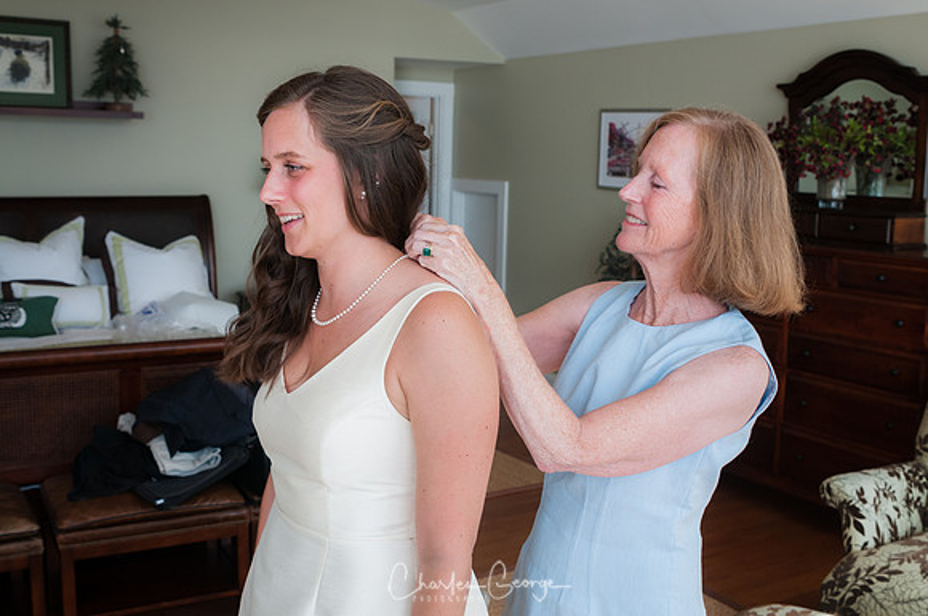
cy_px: 308
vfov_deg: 34.1
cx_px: 464
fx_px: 1004
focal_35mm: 39
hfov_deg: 49.6
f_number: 5.6
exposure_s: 1/200
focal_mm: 26
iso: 400
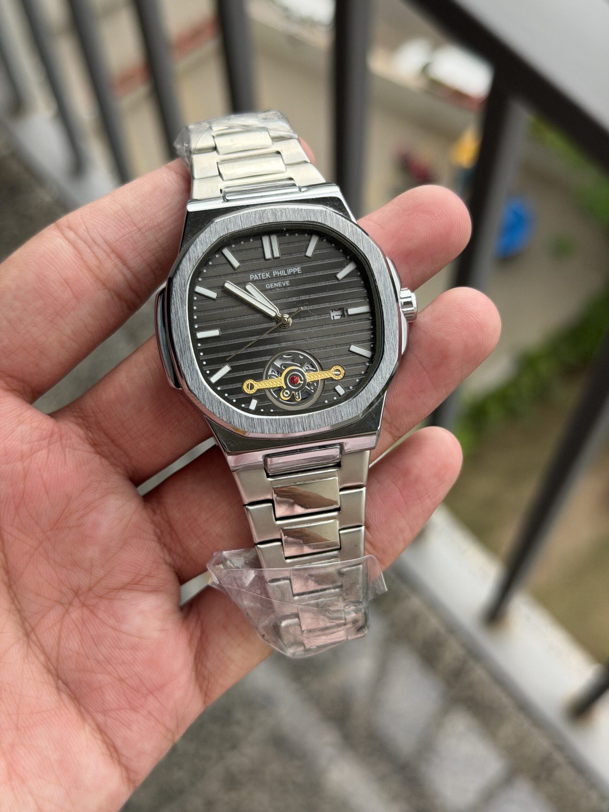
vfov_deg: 39.7
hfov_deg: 30.3
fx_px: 1126
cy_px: 406
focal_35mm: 48
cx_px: 304
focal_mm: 6.76
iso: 100
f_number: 1.78
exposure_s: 1/975
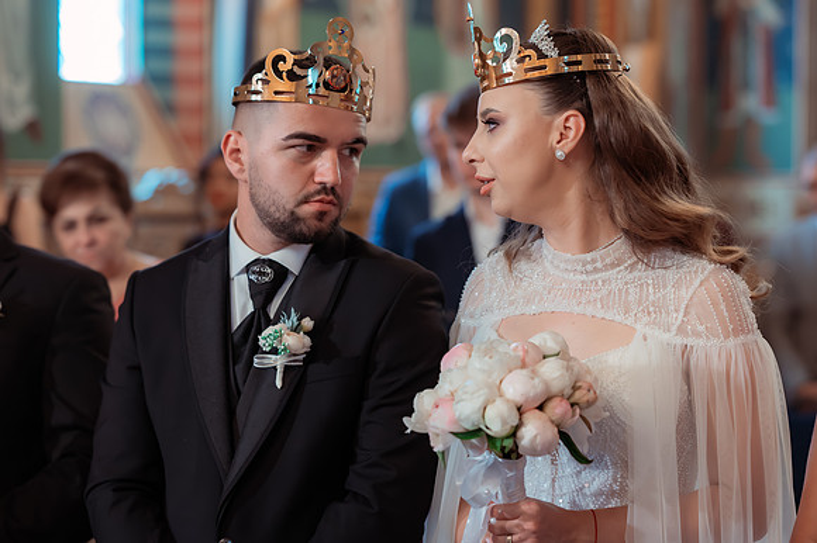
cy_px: 272
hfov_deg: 23.9
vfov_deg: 16.1
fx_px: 1928
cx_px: 408
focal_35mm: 85
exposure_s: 1/250
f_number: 2.8
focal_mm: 85
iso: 3200
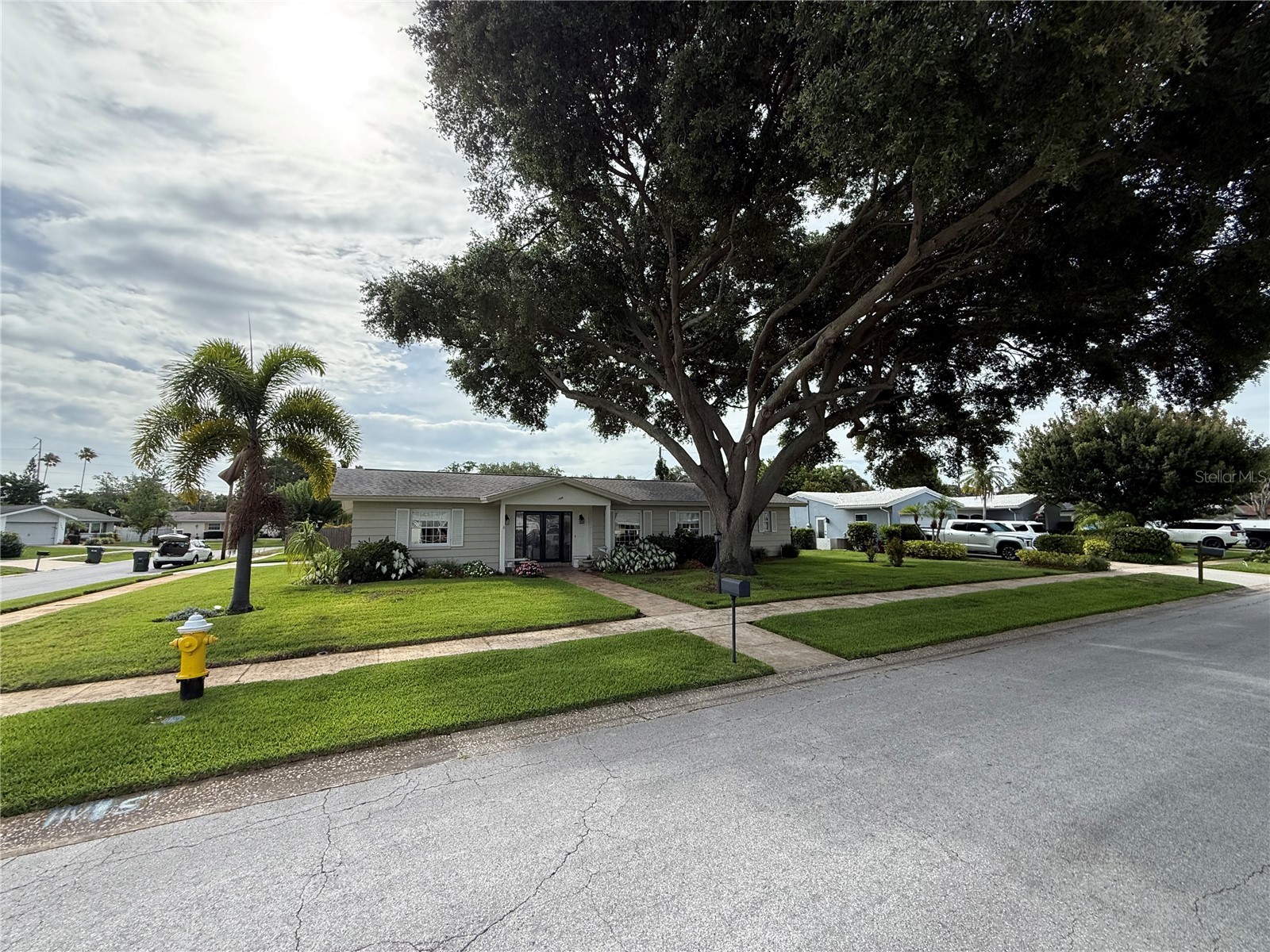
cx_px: 635
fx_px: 514
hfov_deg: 102.1
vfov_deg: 85.7
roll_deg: +0.3
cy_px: 476
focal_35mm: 14
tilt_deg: +6.7
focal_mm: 2.22
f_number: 2.2
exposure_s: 1/1464
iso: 64
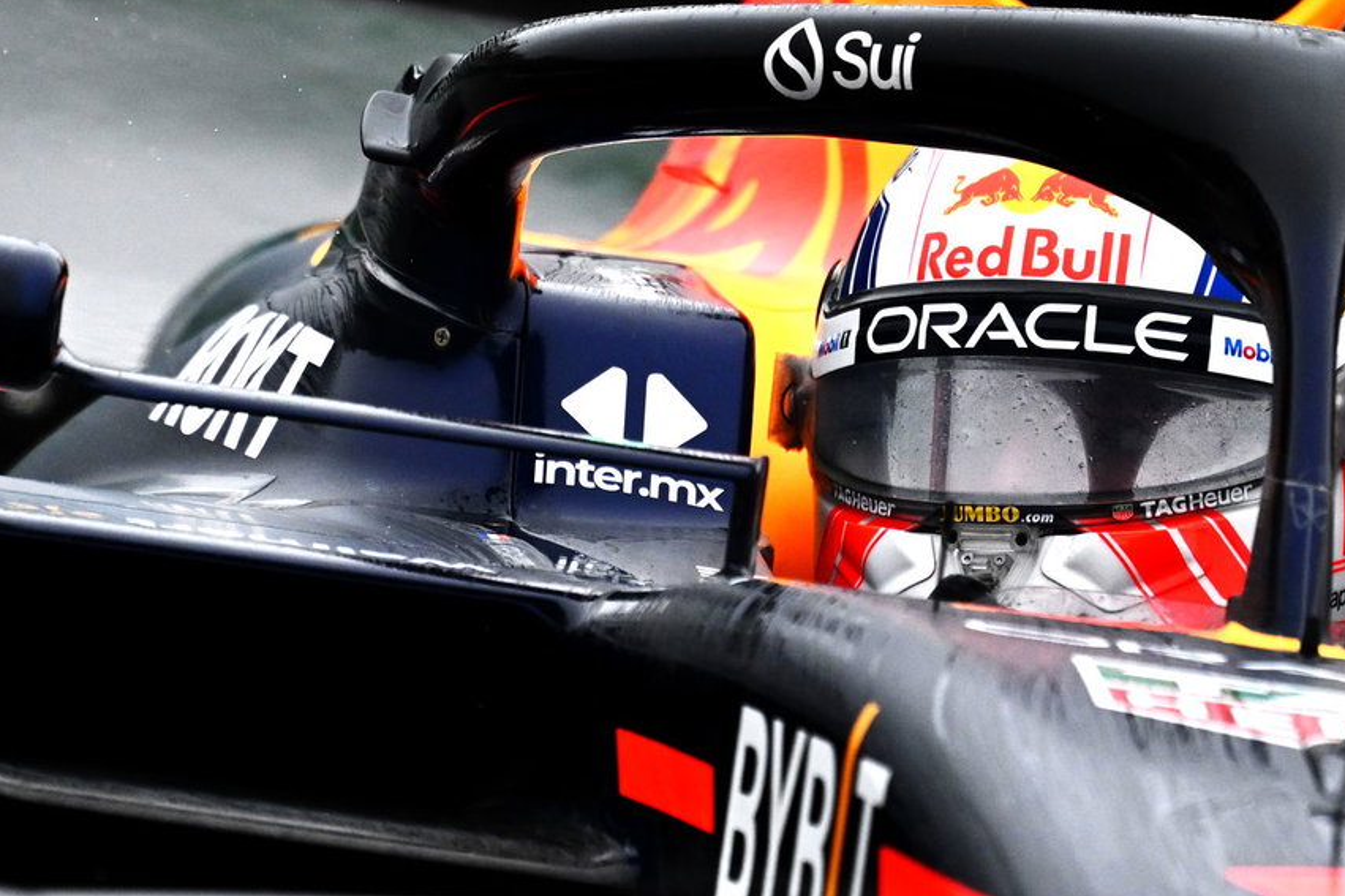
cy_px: 602
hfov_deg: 1.3
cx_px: 365
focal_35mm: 1580
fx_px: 59015
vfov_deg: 0.9
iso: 1250
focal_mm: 560
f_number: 4
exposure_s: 1/2500
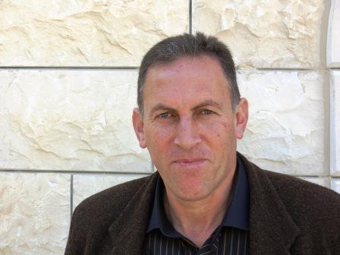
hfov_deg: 22.0
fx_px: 874
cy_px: 128
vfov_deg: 16.6
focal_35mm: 89
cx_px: 170
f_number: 3.8
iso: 50
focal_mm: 14.7
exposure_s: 1/171
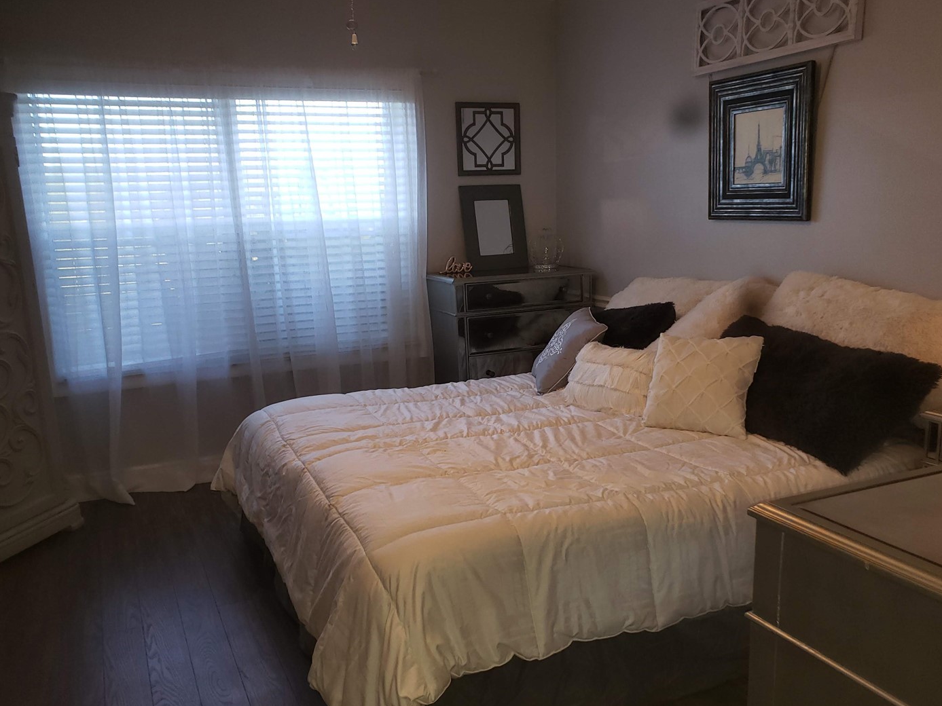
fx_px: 816
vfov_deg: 46.7
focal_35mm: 30
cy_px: 388
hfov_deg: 59.9
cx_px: 499
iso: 100
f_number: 2.4
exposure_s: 1/40
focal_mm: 4.3
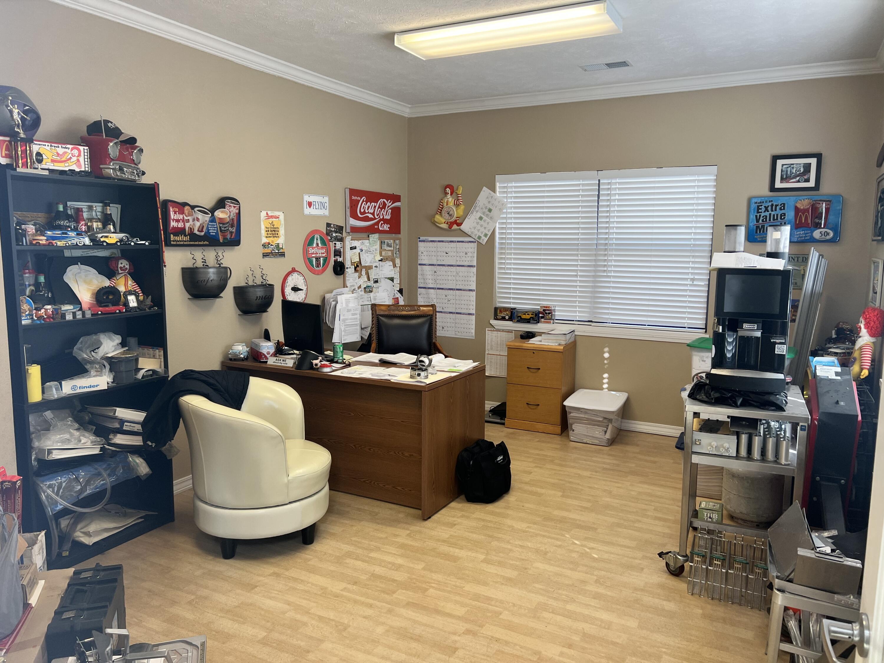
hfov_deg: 67.3
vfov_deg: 53.1
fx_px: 664
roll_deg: -0.2
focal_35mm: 26
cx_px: 442
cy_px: 332
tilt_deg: -8.4
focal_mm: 5.7
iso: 64
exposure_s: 1/170
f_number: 1.5
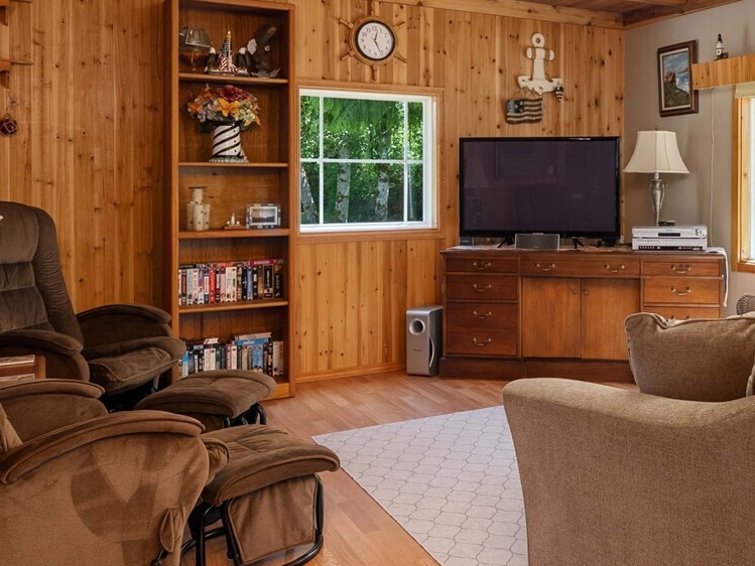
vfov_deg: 38.3
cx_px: 605
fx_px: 807
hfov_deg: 47.4
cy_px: 195
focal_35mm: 37
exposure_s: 1/10
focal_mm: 17
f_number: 7.1
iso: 1000
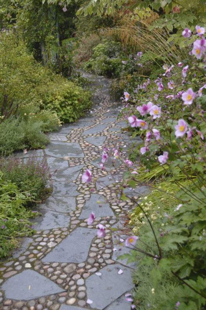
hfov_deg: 4.6
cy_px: 155
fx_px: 2579
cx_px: 103
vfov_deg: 6.9
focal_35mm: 300
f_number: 5.6
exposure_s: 1/125
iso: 640
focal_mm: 200
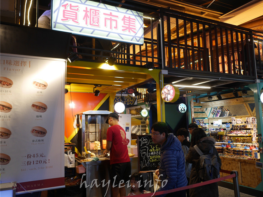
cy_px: 97
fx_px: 235
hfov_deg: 58.3
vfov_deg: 45.4
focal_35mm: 31
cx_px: 136
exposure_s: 1/80
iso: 200
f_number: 1.8
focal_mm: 15
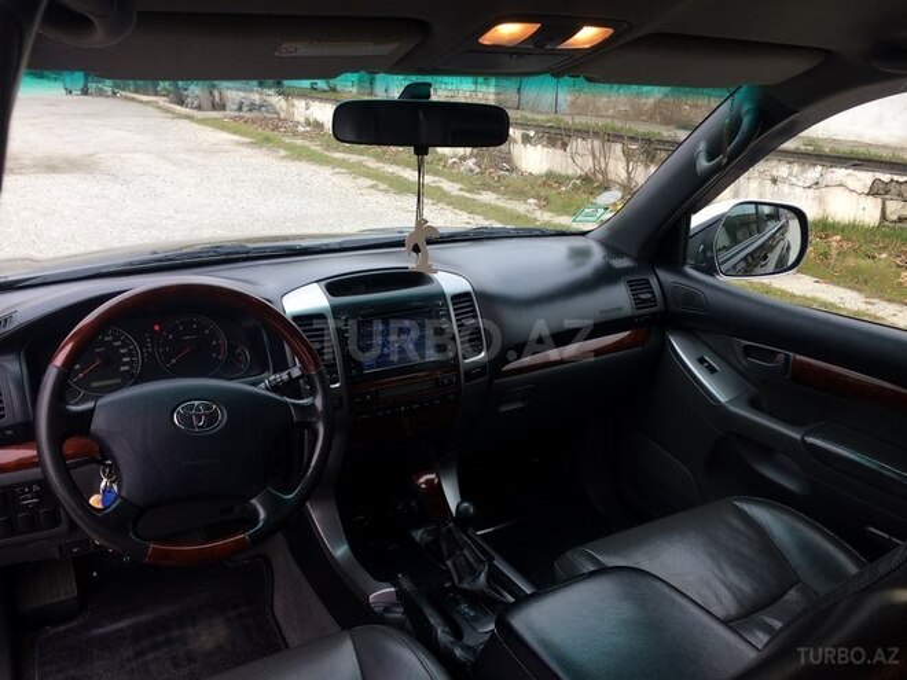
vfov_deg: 48.2
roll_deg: -1.3
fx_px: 760
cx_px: 454
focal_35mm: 29
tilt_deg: -18.4
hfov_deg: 61.7
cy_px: 340
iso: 40
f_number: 2.2
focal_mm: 4.15
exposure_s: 1/100
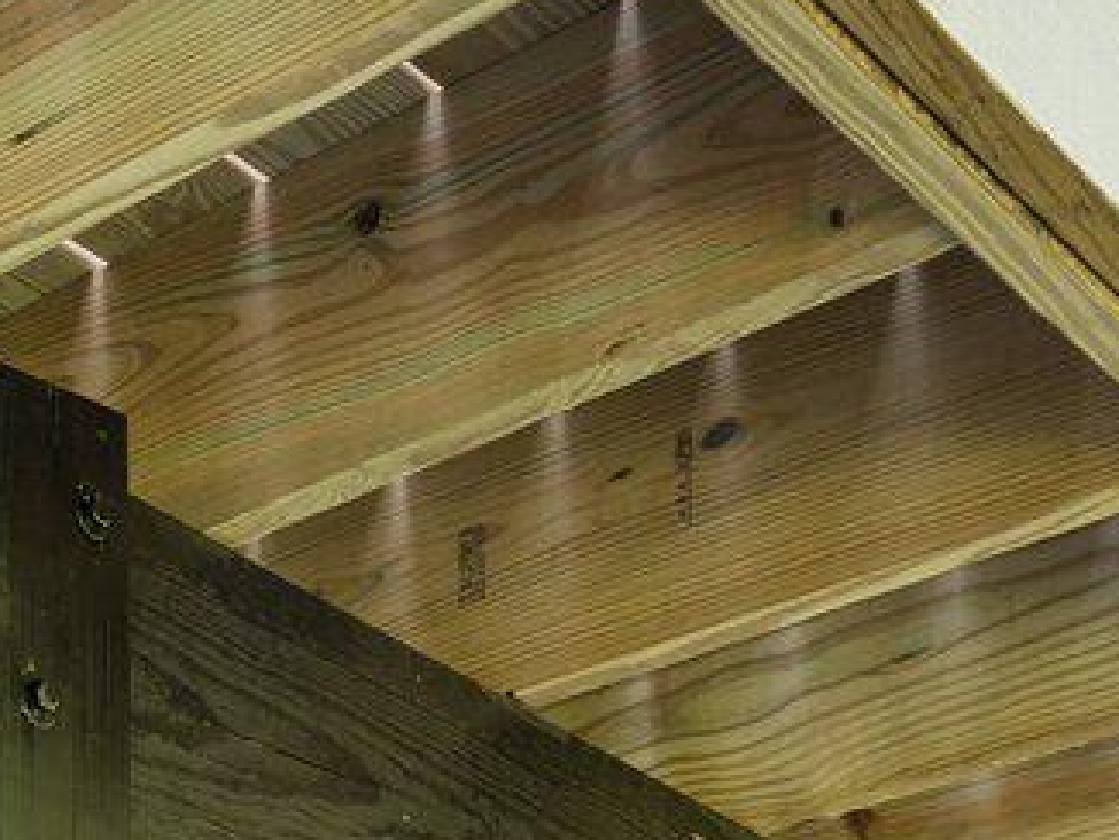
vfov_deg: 12.5
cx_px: -289
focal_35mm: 97
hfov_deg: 18.9
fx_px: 3137
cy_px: 1923
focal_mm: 16
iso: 200
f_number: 8
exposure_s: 1/13
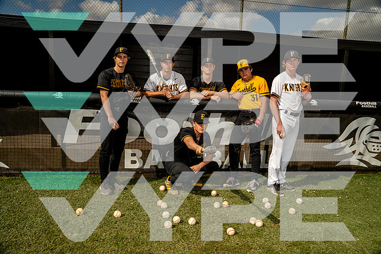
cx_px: 190
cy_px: 127
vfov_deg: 46.4
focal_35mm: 28
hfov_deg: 65.5
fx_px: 296
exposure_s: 1/250
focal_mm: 28
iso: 100
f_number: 8
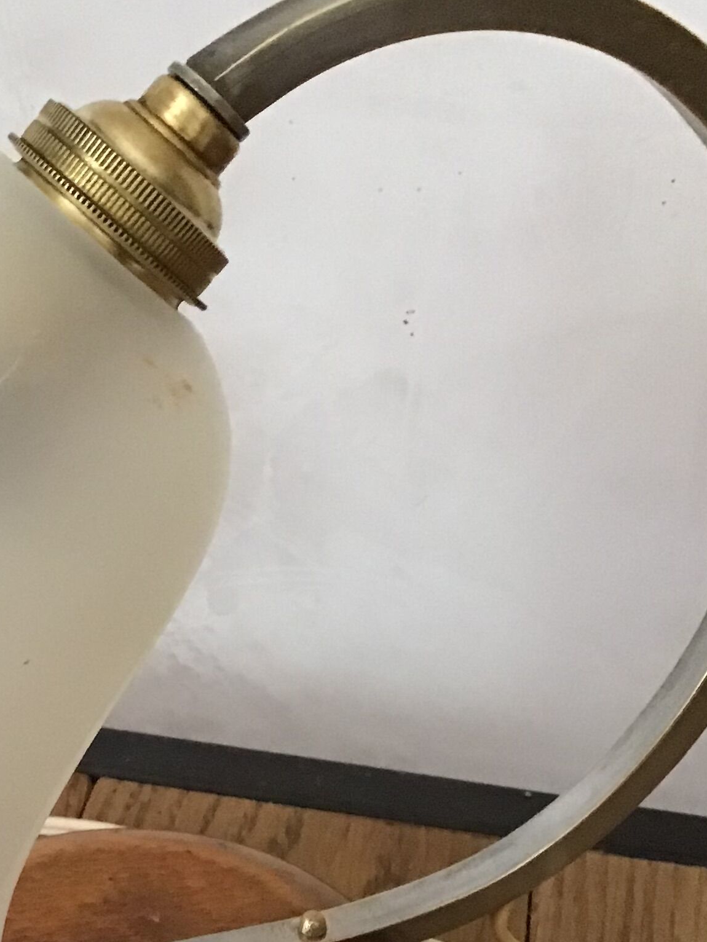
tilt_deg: -31.5
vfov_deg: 29.0
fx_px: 1797
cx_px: 178
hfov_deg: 22.1
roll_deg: +0.4
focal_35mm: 66
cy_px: 687
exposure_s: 1/17
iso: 200
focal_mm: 3.3
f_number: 2.4
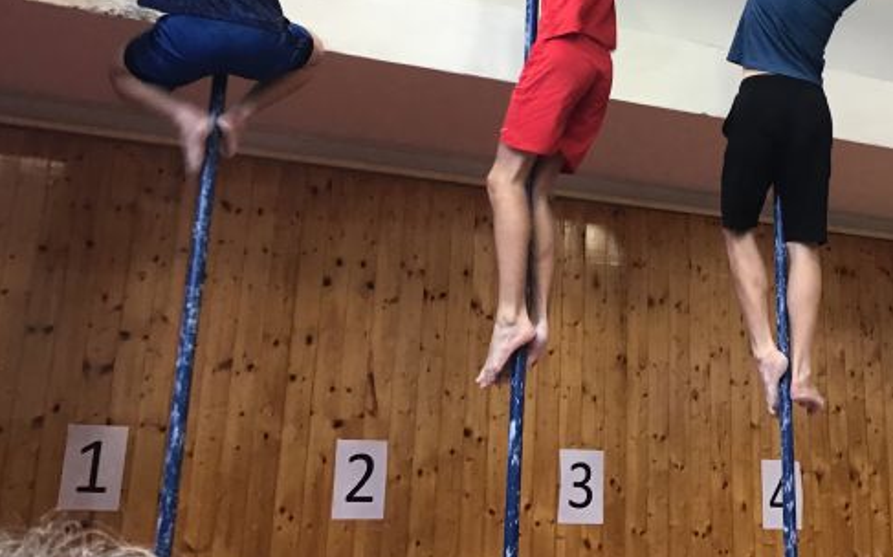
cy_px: 71
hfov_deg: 37.1
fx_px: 1314
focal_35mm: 54
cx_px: 611
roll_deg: +0.5
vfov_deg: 23.4
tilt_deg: +18.2
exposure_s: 1/33
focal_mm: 3.3
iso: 64
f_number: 2.4
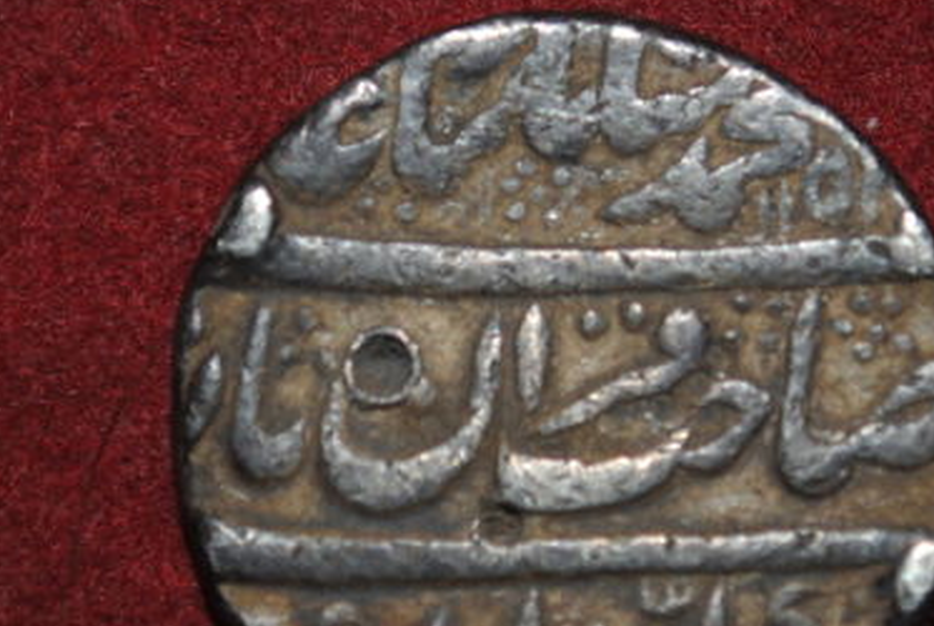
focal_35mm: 111
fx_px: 2876
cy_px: 404
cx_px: 566
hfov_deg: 18.4
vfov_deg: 12.4
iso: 100
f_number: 5.6
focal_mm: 55
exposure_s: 1/125
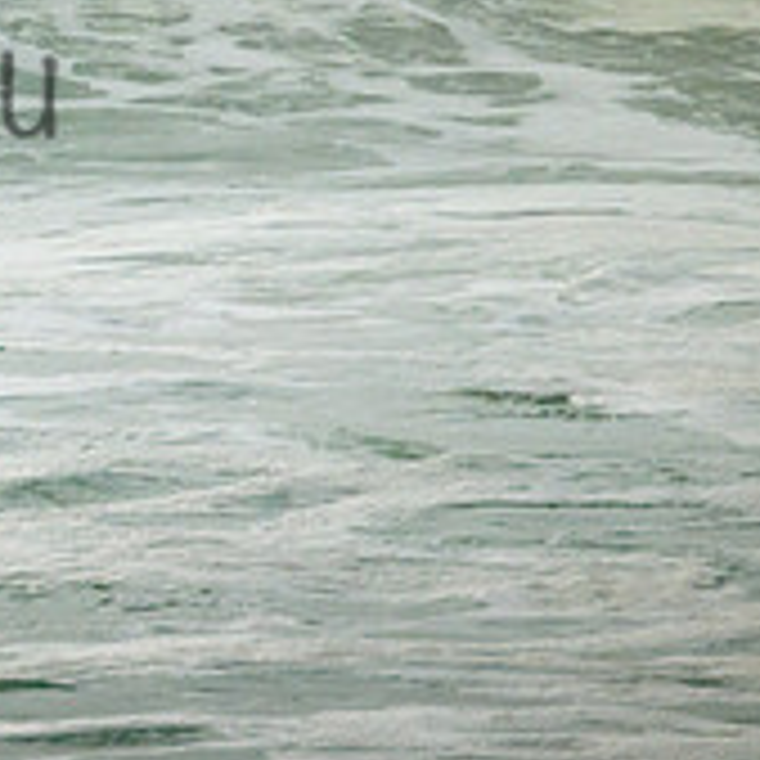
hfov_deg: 0.8
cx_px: -418
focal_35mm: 2332
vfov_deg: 0.8
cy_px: 34
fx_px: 57926
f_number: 11
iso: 1250
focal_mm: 800
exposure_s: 1/2500
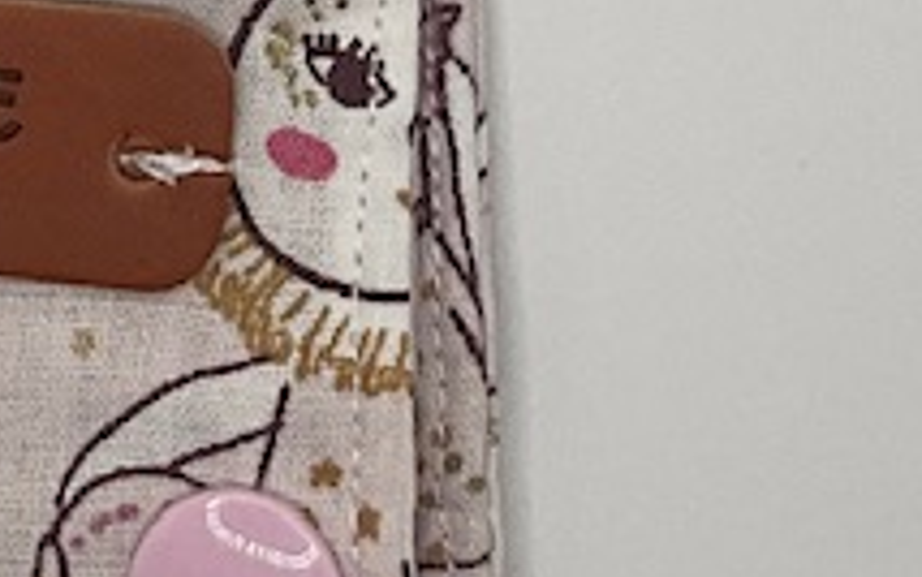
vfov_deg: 6.4
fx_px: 4626
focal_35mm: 184
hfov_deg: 11.3
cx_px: 69
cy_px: -1262
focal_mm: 3
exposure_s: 1/400
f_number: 1.8
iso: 25
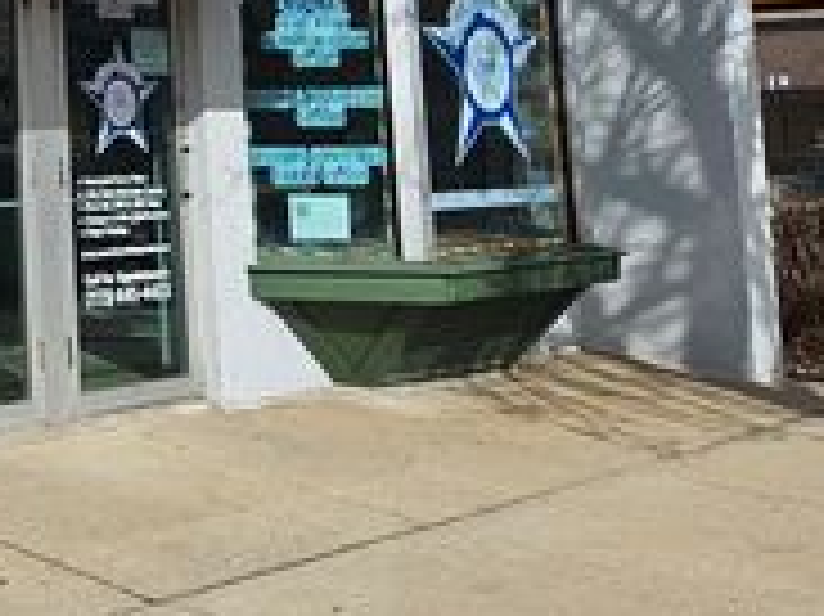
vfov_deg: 22.1
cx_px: -270
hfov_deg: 25.9
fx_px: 1499
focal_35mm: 63
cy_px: -43
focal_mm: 5.4
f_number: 1.8
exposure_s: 1/3861
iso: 25
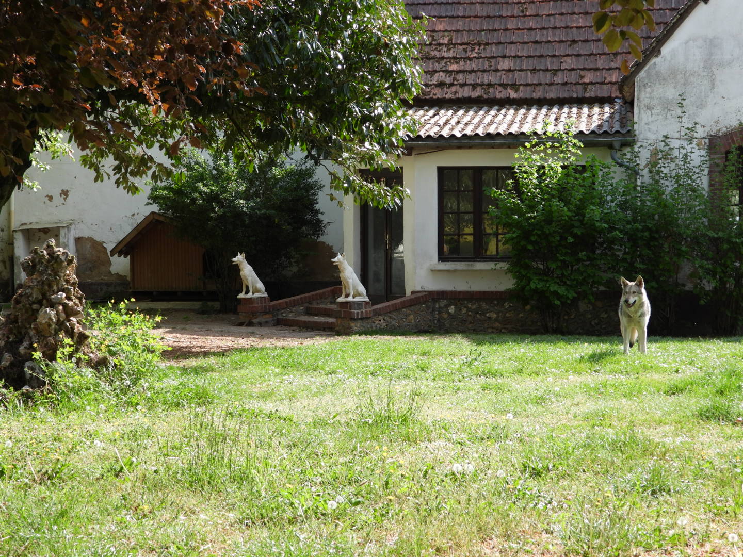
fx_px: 1824
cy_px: 278
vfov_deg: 17.4
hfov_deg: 23.0
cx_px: 372
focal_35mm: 85
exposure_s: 1/320
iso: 100
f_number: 3.5
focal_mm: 15.3
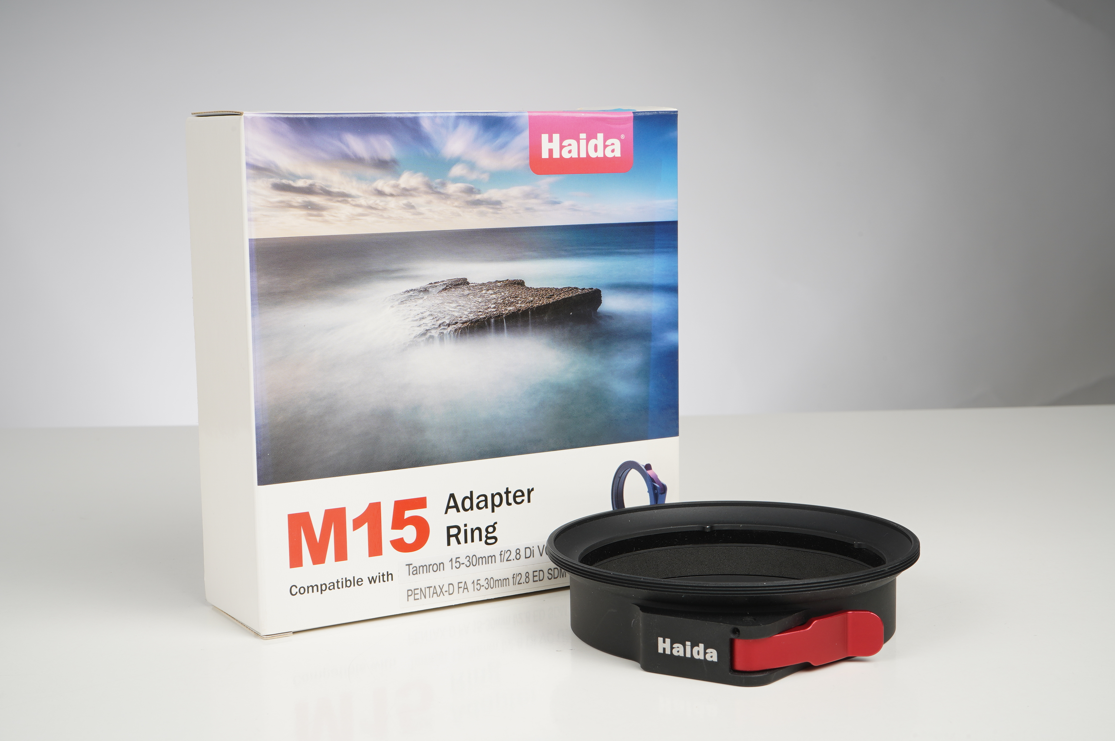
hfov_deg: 38.2
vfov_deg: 25.9
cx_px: 558
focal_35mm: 52
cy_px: 370
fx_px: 1609
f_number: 18
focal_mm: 52
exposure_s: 1/160
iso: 200
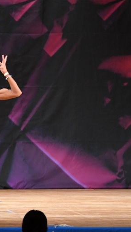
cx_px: 28
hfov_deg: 3.0
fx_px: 2486
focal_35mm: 403
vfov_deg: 5.4
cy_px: 116
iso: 3600
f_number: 5.6
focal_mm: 170
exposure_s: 1/400
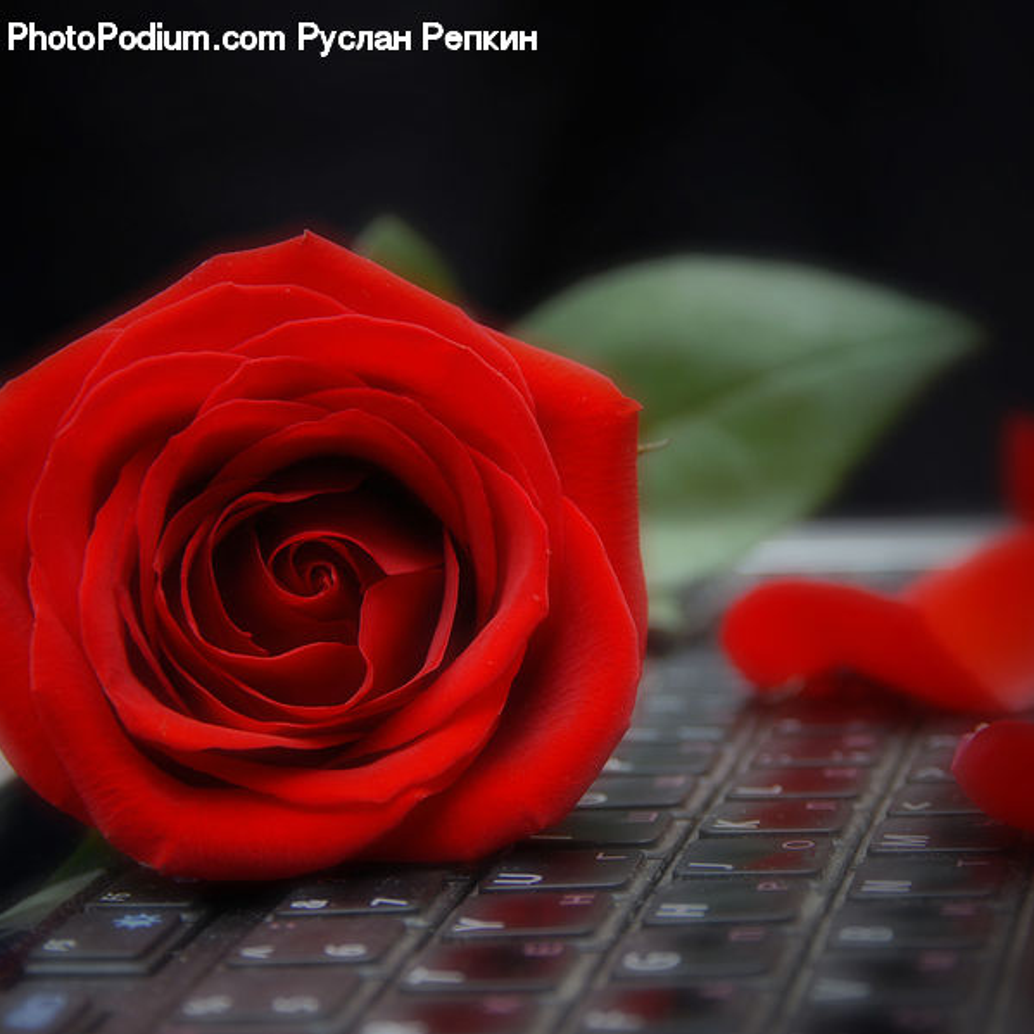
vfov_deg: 14.0
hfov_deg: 14.0
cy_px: 516
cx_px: 625
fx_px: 4212
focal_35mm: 125
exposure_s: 1/30
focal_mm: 65
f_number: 5
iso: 250
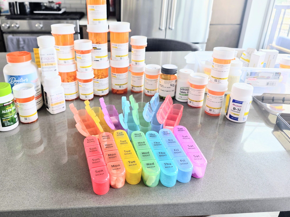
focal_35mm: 27
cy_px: 90
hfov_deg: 64.9
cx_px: 122
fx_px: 226
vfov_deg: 51.1
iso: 100
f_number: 1.7
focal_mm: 6.3
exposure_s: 1/180
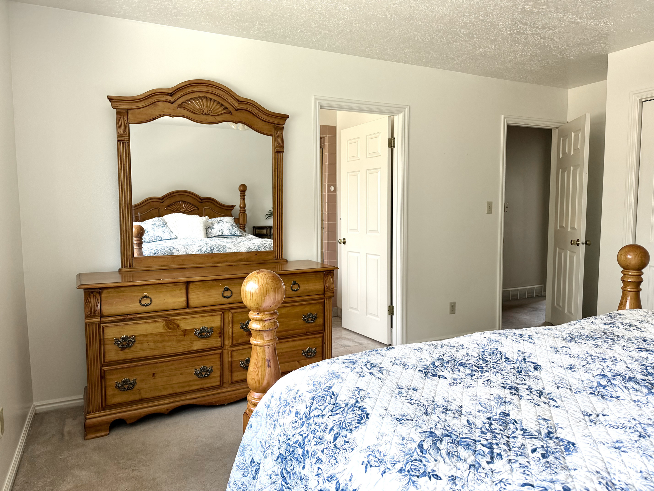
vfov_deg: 56.8
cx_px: 327
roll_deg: -0.3
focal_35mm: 24
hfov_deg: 71.6
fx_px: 453
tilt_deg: -5.4
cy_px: 246
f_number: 1.78
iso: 160
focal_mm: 6.76
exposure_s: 1/121
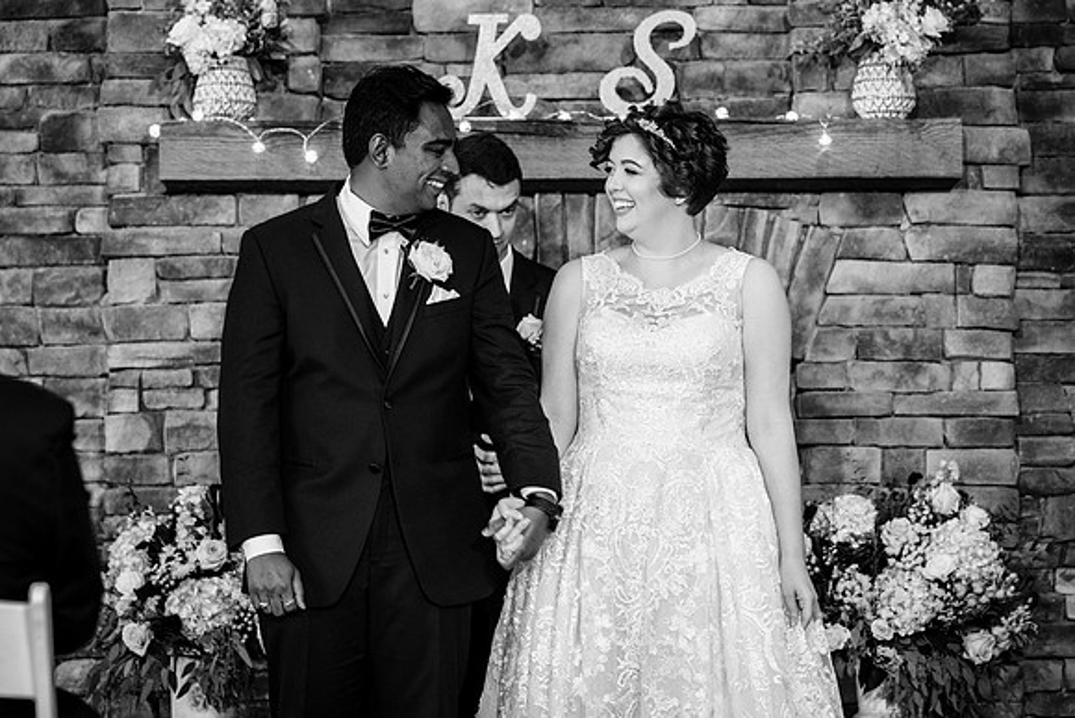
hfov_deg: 17.6
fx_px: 3480
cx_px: 510
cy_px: 354
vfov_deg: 11.8
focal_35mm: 117
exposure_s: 1/100
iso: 2000
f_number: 4
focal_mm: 108
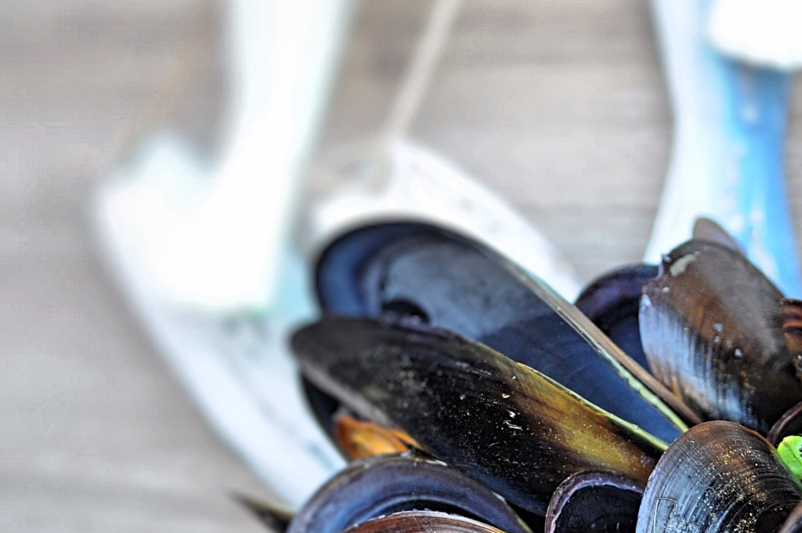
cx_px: 845
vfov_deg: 10.8
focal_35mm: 126
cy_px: 326
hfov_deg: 15.8
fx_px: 2814
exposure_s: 1/60
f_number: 4.5
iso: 400
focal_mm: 29
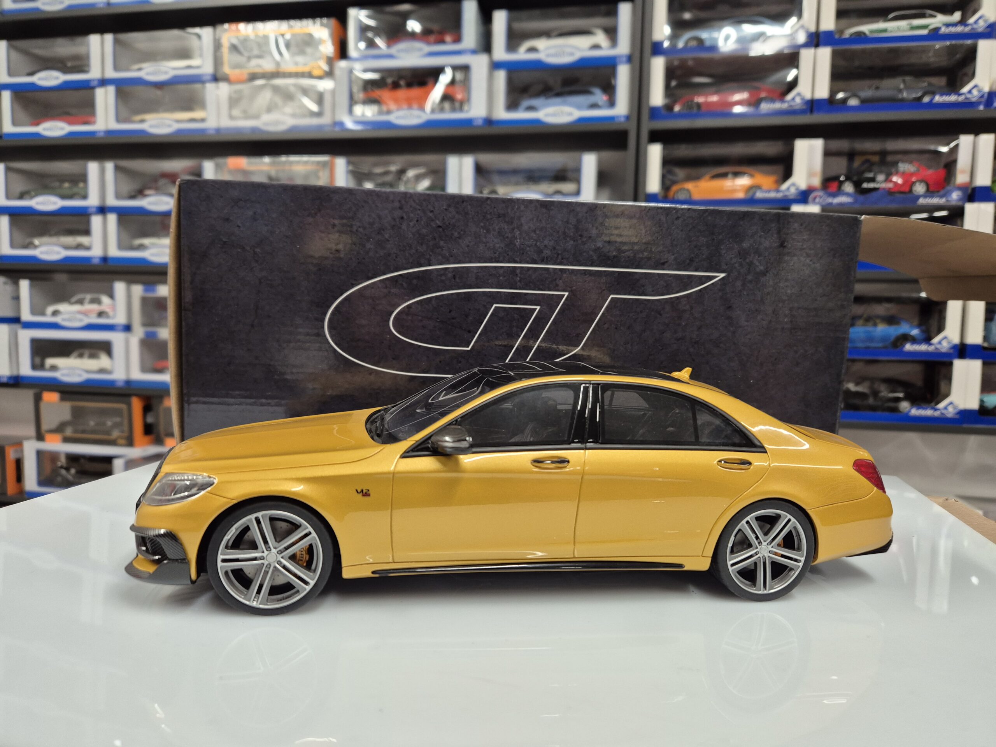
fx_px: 662
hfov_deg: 73.9
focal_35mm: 23
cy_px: 374
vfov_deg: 58.9
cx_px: 498
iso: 250
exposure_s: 1/100
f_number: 1.8
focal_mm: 5.4
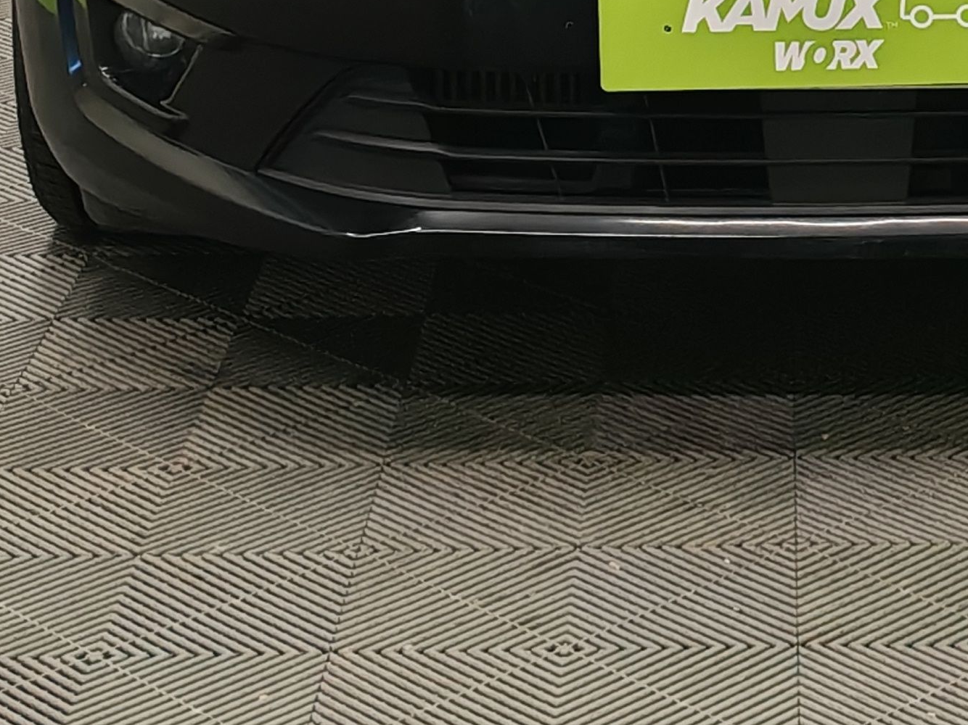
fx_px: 3607
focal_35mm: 129
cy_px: -369
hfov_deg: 15.1
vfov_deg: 11.0
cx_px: 856
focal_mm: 6.12
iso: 500
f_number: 1.9
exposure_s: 1/100
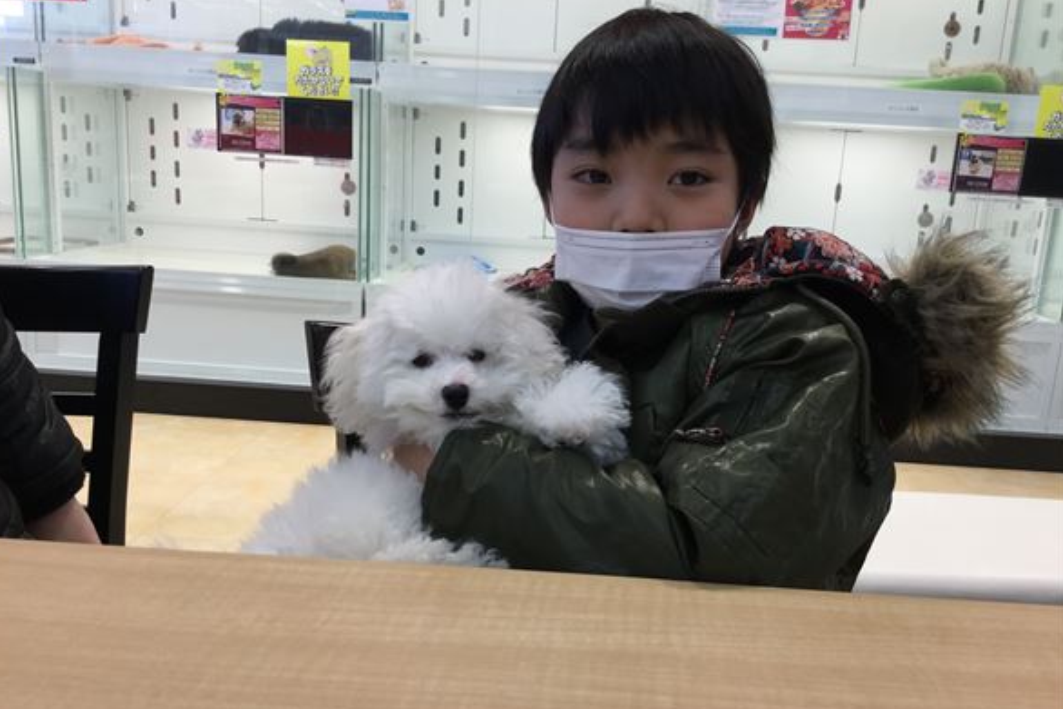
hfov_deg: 57.2
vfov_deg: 40.0
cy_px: 388
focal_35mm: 33
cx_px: 524
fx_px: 975
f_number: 2.4
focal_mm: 3.3
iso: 25
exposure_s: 1/40
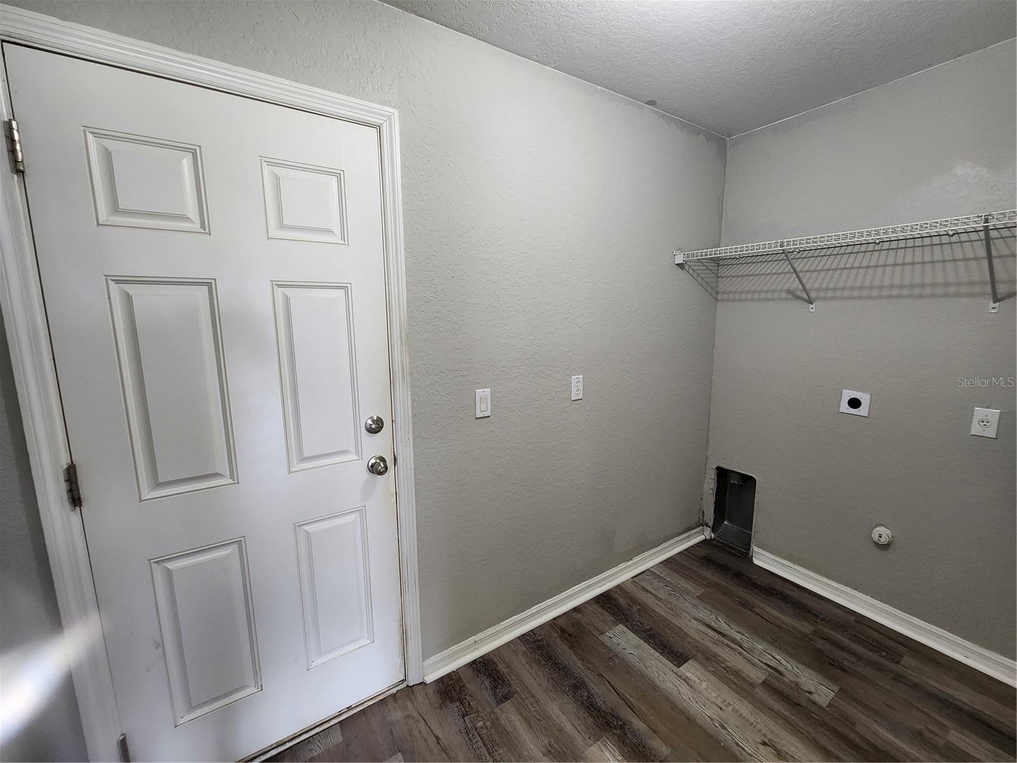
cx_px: 508
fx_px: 382
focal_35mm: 13
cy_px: 382
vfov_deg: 89.9
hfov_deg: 106.2
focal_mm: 2.2
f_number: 2.2
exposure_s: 1/40
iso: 320
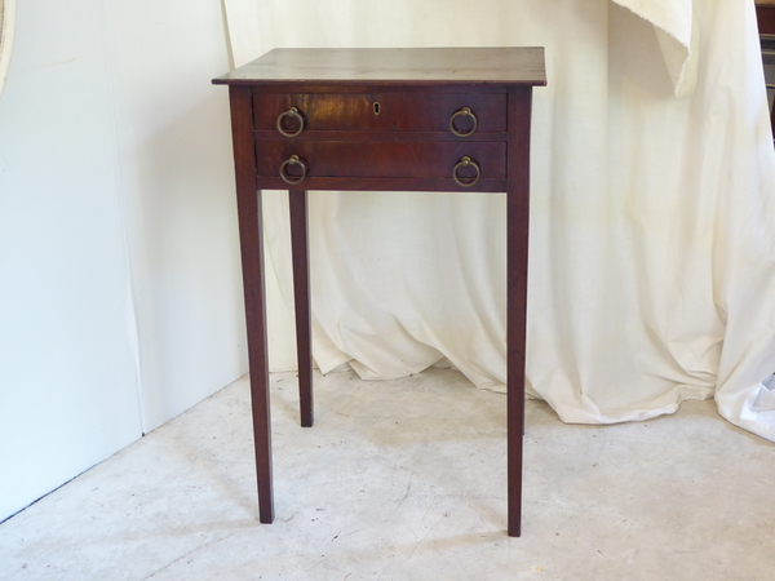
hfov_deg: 40.4
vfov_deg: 30.9
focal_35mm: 47
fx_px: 1052
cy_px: 290
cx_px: 388
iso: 400
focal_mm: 8.4
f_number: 4
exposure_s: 1/10
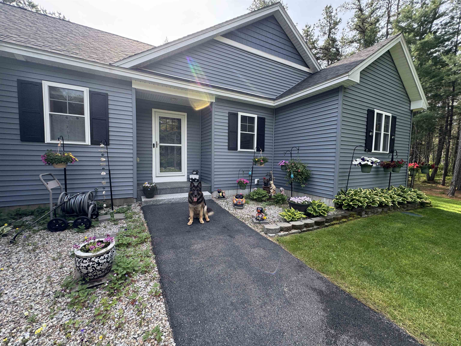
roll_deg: -0.9
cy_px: 173
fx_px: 186
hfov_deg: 102.1
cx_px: 230
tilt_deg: -3.9
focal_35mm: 14
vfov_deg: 85.7
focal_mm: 2.22
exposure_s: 1/283
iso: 40
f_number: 2.2
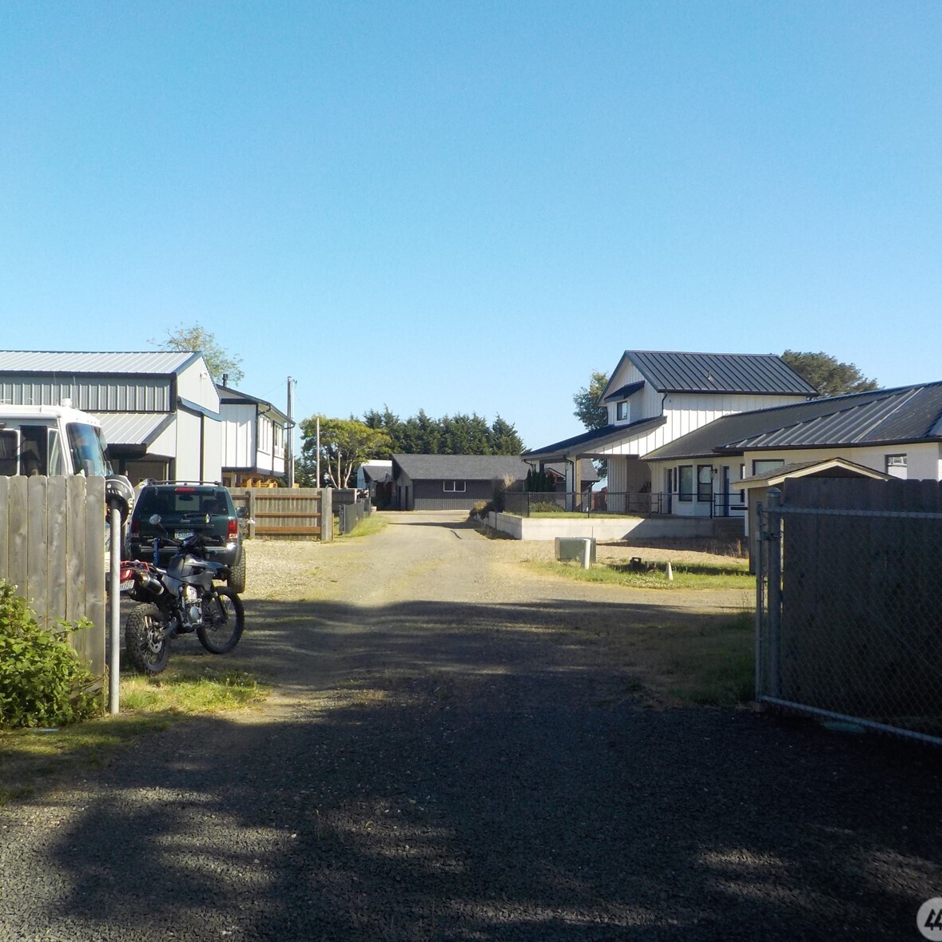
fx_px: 1108
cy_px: 472
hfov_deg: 46.0
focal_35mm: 36
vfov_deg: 46.0
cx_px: 485
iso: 125
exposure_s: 1/800
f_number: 3.3
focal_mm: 4.1
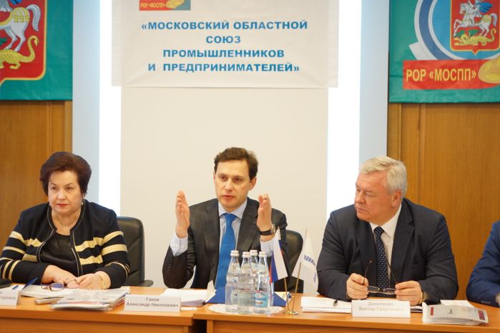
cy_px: 166
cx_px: 250
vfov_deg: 18.2
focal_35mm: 75
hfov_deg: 27.0
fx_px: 1042
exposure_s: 1/60
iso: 800
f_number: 2.8
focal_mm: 50
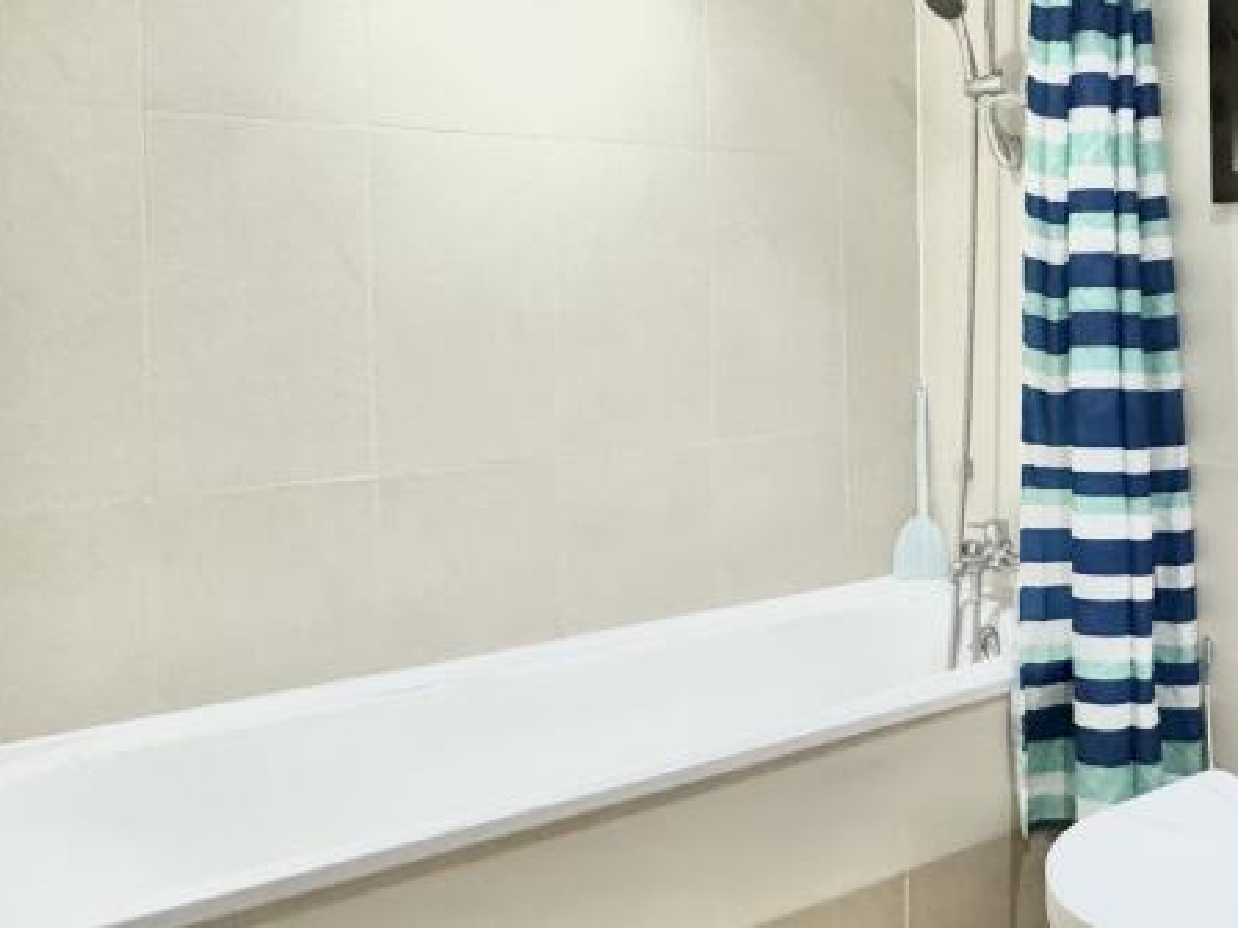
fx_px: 1144
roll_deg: +1.6
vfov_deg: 43.5
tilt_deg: -0.5
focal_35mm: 32
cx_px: 1064
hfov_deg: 51.6
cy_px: 309
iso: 800
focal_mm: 2.22
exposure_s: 1/60
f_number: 2.2
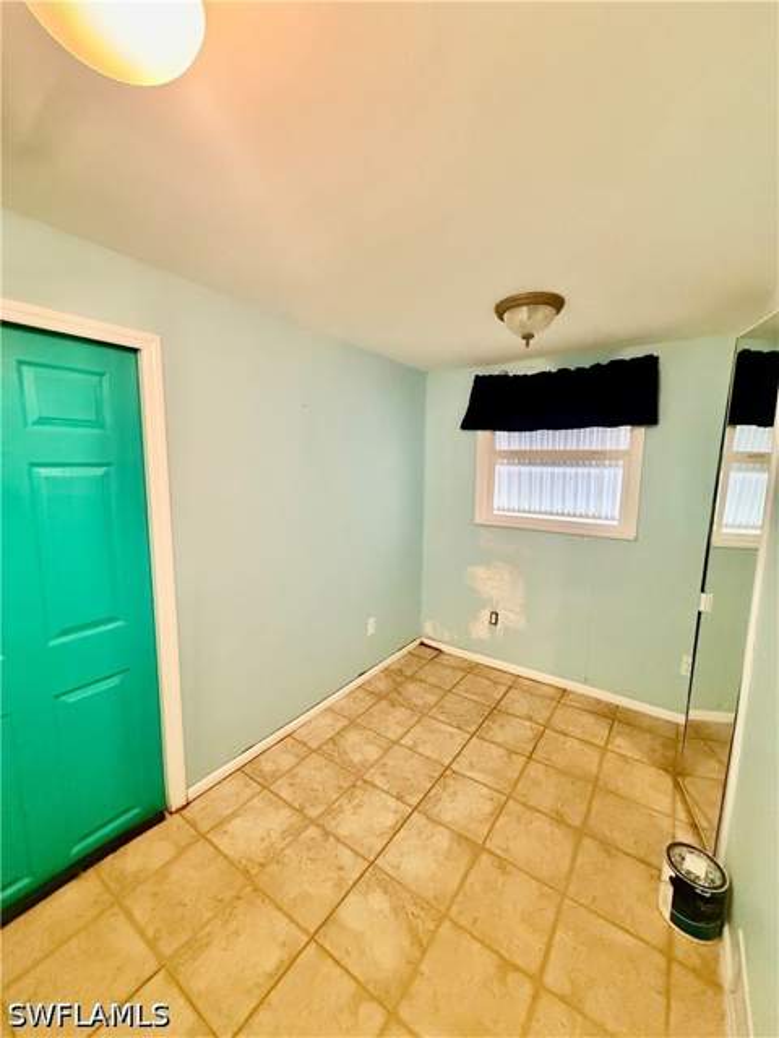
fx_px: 420
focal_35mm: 14
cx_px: 390
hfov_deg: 85.7
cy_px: 519
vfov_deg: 102.1
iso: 1000
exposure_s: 1/60
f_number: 2.2
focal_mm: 2.22
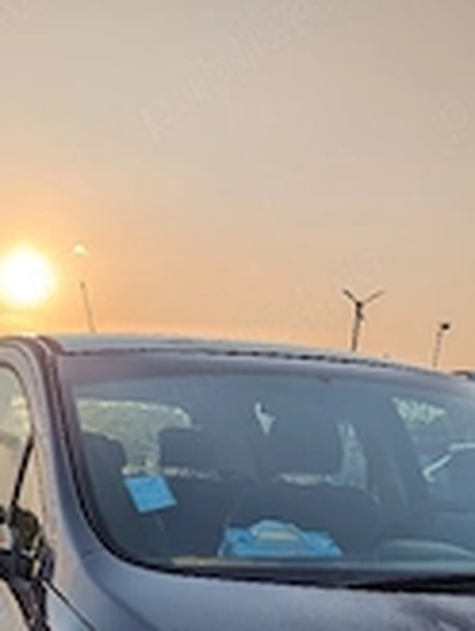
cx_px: 38
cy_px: 681
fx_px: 1060
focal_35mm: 58
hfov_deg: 24.5
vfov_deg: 30.1
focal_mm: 6.9
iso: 16
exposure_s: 1/2000
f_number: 1.68
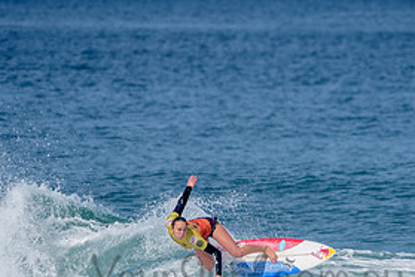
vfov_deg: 1.3
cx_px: 245
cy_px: 264
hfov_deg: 2.0
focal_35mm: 1040
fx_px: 11988
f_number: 6.3
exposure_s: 1/2500
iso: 250
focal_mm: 500
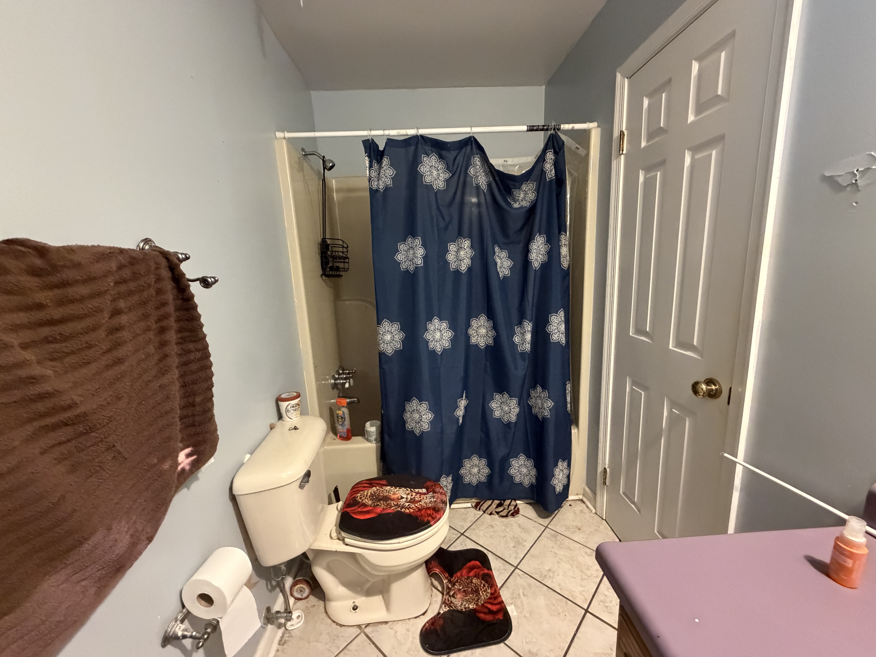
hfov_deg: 102.1
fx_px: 354
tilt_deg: -8.9
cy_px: 328
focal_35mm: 14
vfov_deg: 85.7
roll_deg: +3.1
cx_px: 438
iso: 1000
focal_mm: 2.22
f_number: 2.2
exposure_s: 1/60
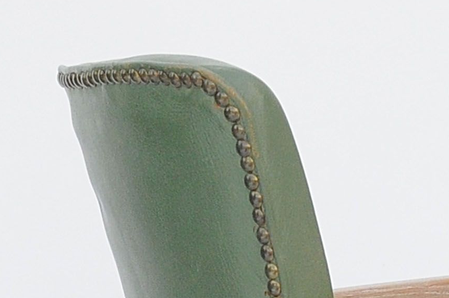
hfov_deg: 8.6
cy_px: 693
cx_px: -28
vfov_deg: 5.6
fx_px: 2977
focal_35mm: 239
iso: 500
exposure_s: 1/320
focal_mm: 32
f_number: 5.6
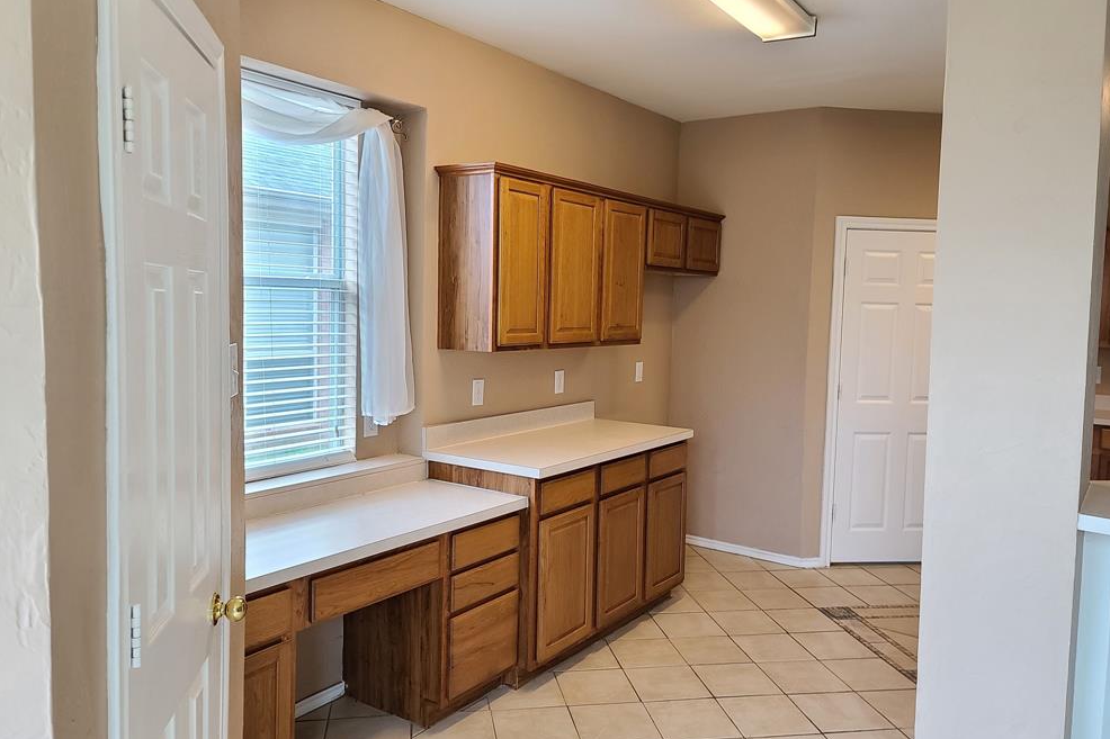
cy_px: 375
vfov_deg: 47.9
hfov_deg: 67.4
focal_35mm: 27
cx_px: 555
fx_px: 832
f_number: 1.8
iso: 200
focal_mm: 7
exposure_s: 1/59
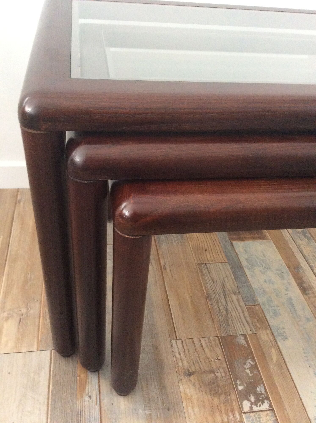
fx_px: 390
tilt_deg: -39.3
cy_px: 212
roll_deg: -5.6
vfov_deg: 56.9
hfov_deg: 44.1
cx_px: 158
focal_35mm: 32
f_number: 2.4
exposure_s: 1/17
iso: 250
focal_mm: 3.3
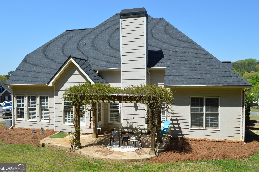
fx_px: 216
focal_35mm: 30
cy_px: 86
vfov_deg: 43.5
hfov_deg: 62.0
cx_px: 130
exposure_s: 1/250
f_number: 8
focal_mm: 20
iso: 100
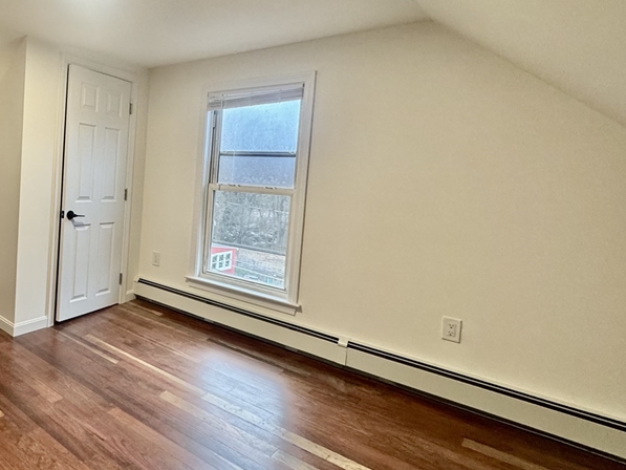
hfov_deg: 62.8
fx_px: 434
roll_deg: -3.5
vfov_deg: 56.5
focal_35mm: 24
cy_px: 196
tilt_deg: -2.8
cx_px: 91
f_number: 2.2
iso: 250
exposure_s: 1/60
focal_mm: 2.22
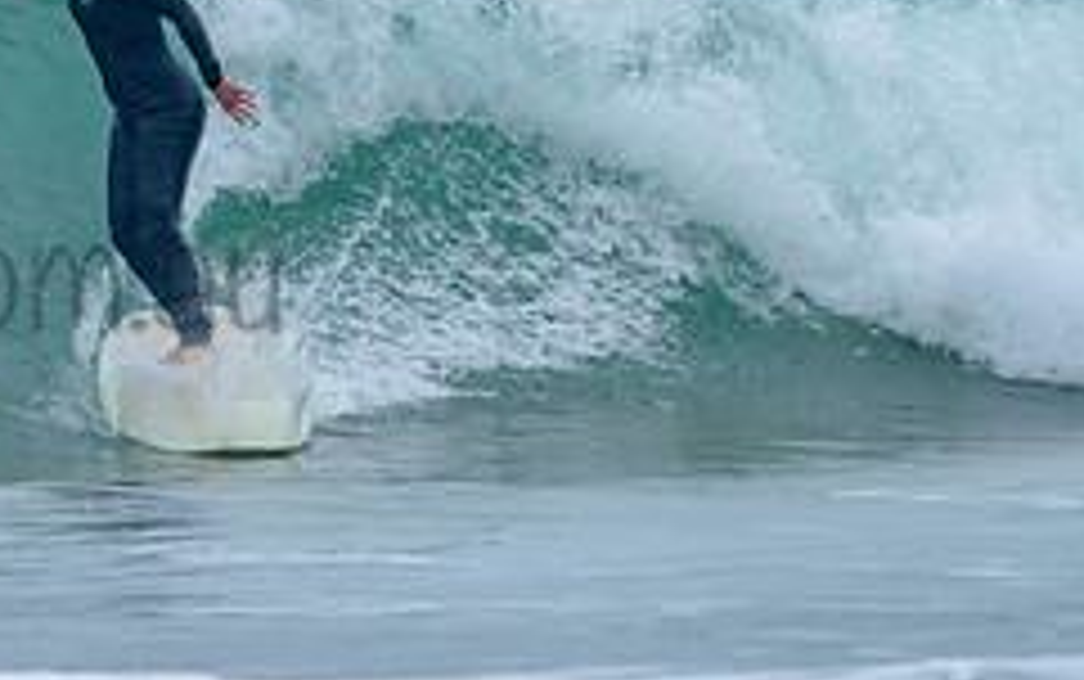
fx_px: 44463
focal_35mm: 1504
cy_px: 221
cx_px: 102
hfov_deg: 1.4
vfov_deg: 0.9
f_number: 5.6
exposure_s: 1/1000
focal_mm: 500
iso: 900
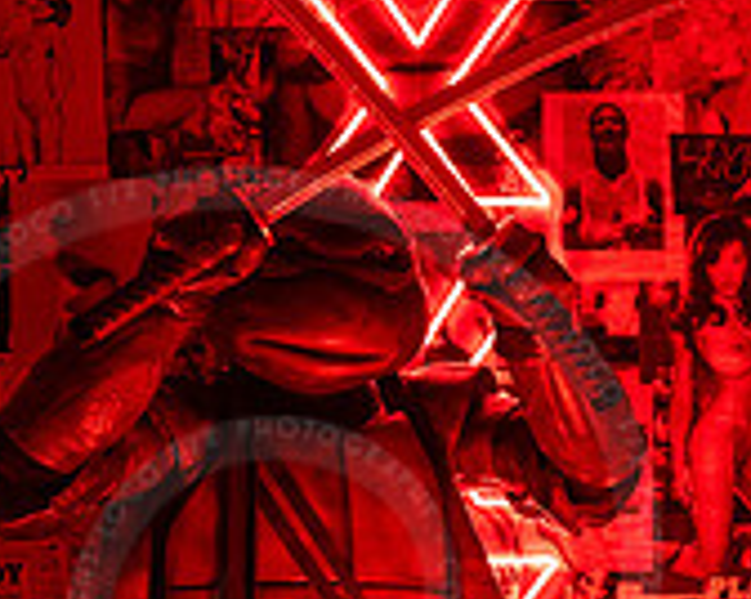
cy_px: 711
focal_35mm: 126
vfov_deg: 12.0
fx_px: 2797
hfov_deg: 15.3
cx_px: 353
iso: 1250
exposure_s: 1/250
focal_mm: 50
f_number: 1.6
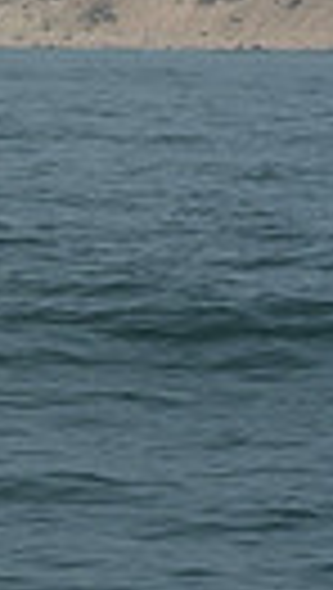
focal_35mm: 398
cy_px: -38
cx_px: -940
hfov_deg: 3.0
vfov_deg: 5.4
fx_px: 6228
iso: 320
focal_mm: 86
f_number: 9
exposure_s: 1/1250
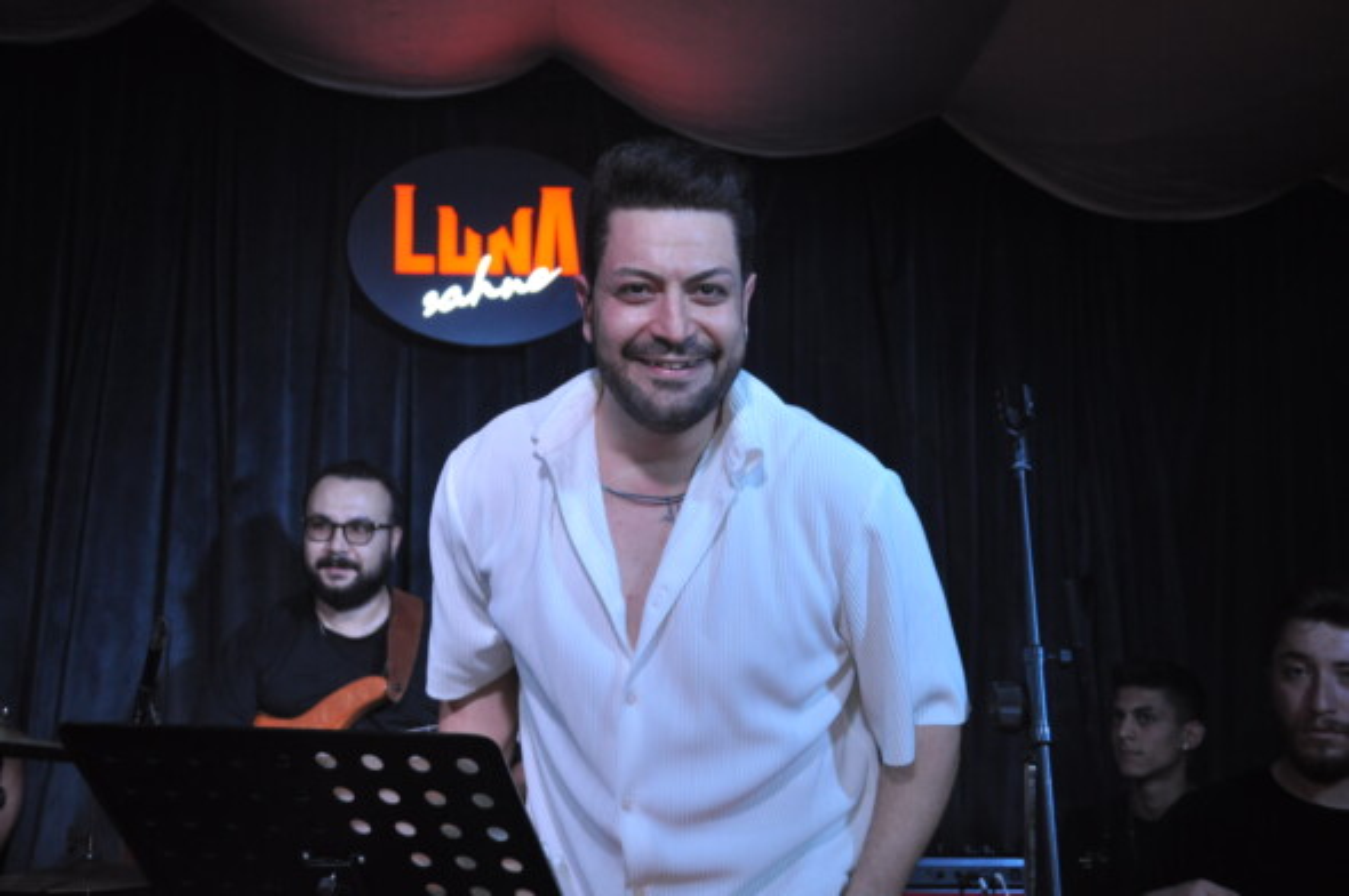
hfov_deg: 46.4
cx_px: 674
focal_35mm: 42
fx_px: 1572
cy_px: 448
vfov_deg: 31.8
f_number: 4.5
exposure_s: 1/100
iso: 800
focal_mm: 28
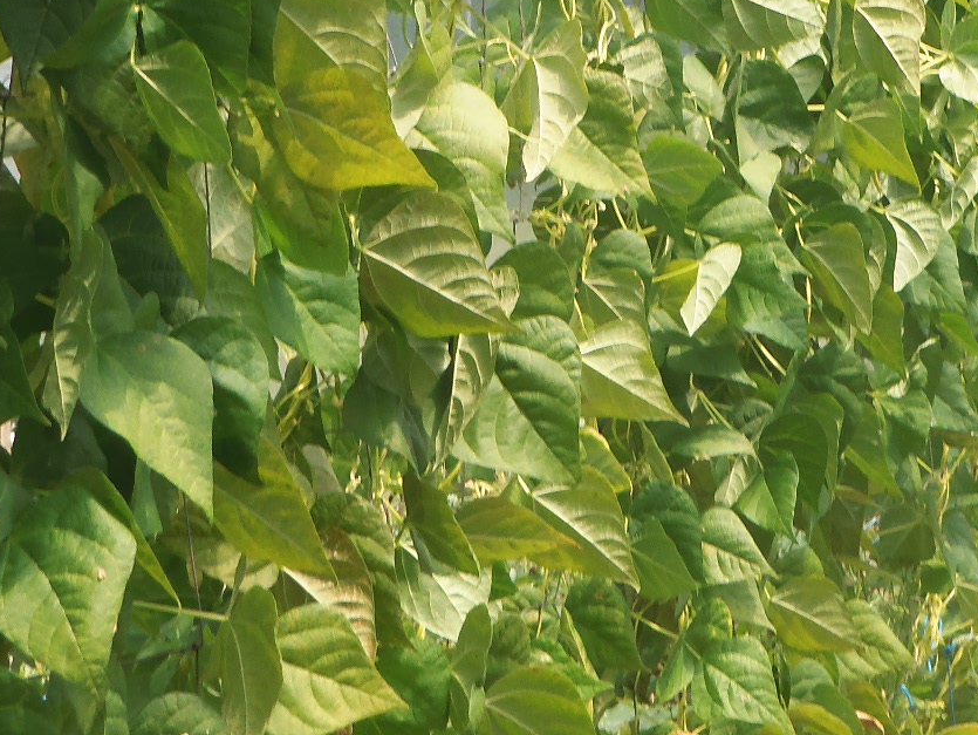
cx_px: 610
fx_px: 4296
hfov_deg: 13.0
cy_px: 135
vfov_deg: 9.7
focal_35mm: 152
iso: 64
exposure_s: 1/100
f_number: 4.8
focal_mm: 10.9
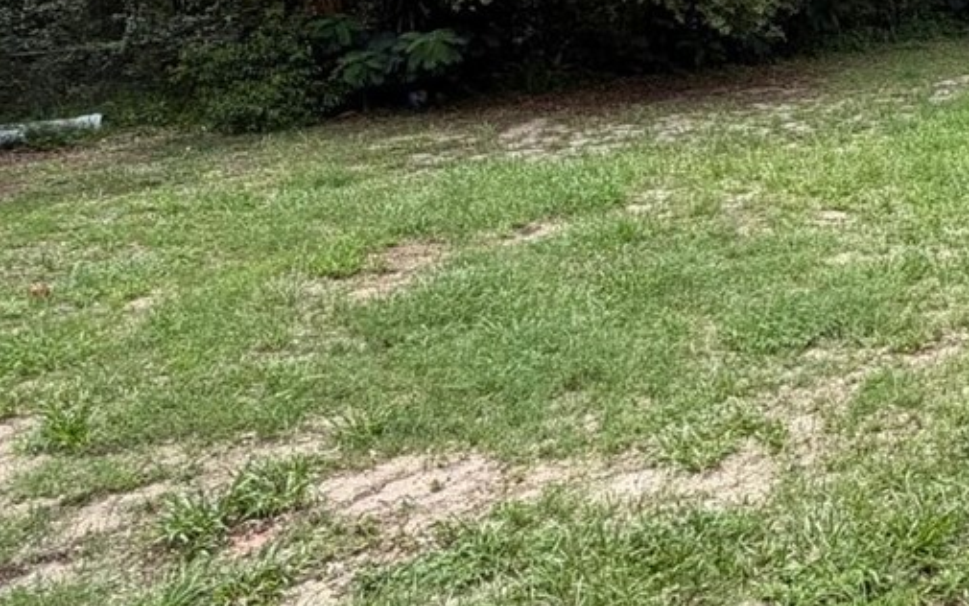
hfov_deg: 34.8
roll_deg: +0.1
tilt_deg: -6.0
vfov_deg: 26.6
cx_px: 1134
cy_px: 77
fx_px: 1242
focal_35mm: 47
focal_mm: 2.22
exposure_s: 1/602
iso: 40
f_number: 2.2
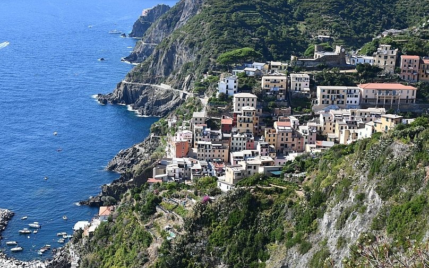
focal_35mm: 61
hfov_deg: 33.5
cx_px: 204
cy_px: 158
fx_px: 713
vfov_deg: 21.3
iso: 100
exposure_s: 1/200
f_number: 7.1
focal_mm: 28
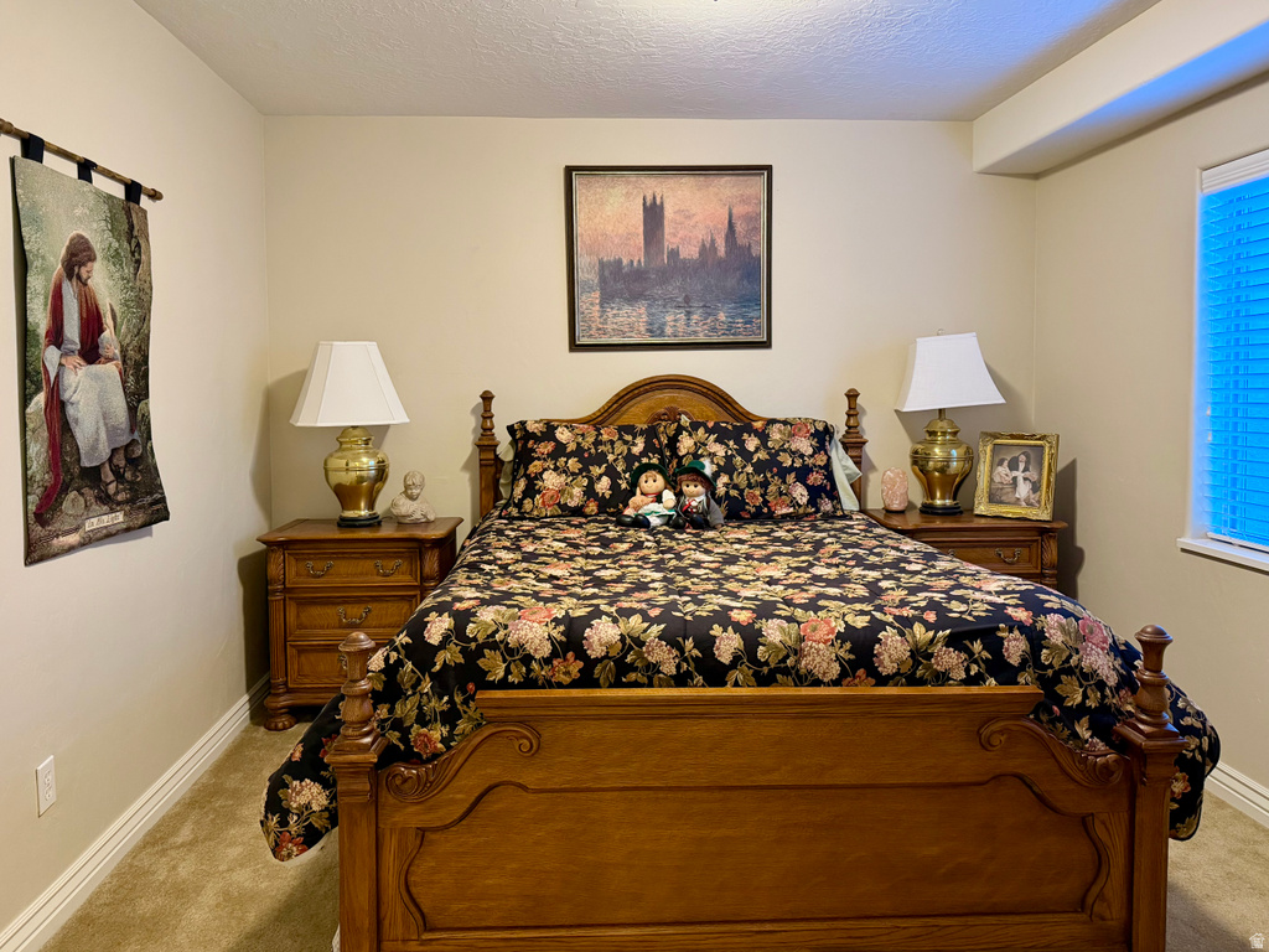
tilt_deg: -6.0
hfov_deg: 71.6
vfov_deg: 56.8
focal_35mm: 24
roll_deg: +0.2
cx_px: 634
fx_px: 880
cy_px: 476
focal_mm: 6.76
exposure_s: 1/60
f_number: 1.78
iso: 500
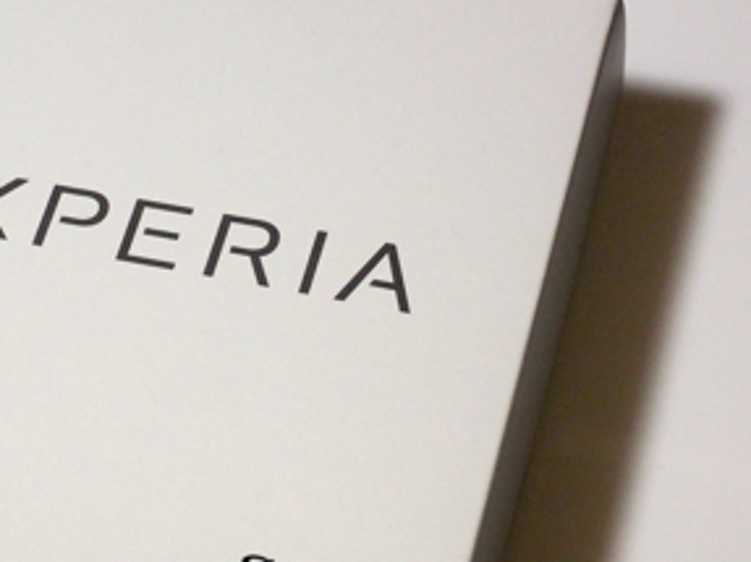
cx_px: 225
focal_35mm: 134
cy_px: 285
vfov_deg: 11.1
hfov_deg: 14.7
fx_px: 2906
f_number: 5.6
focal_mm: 40
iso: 1600
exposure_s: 1/50
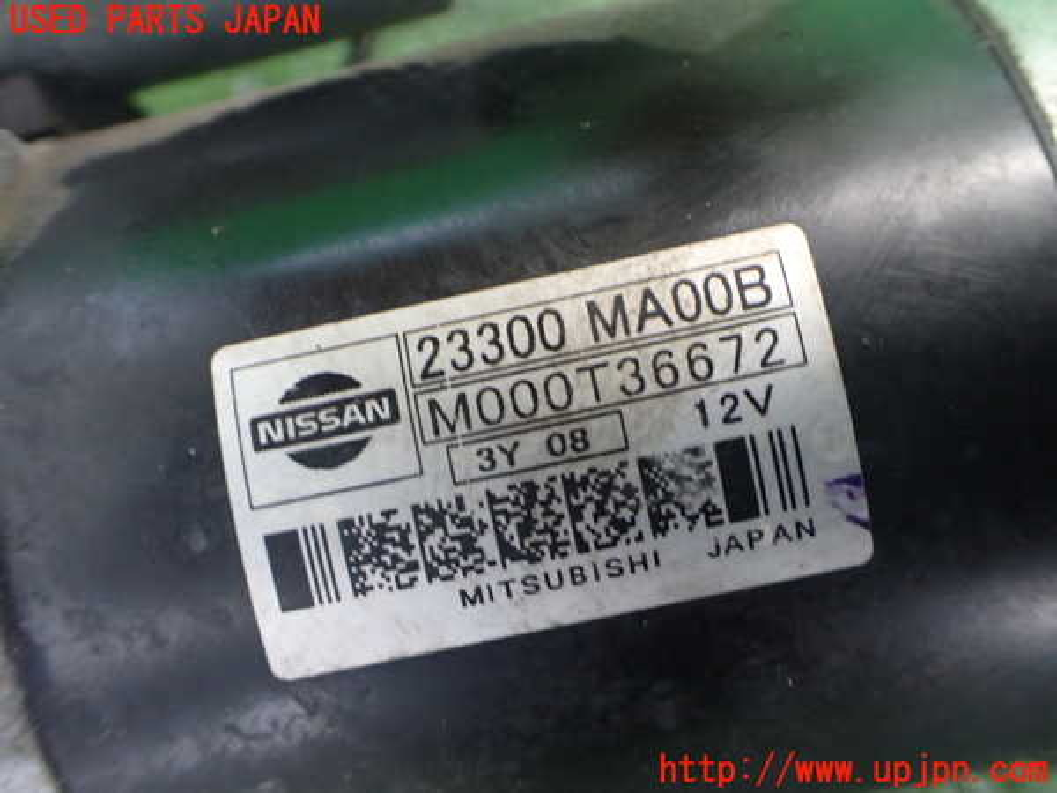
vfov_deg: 46.8
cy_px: 396
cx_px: 528
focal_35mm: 30
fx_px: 916
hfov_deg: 60.0
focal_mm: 5.4
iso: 800
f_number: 2.3
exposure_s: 1/60
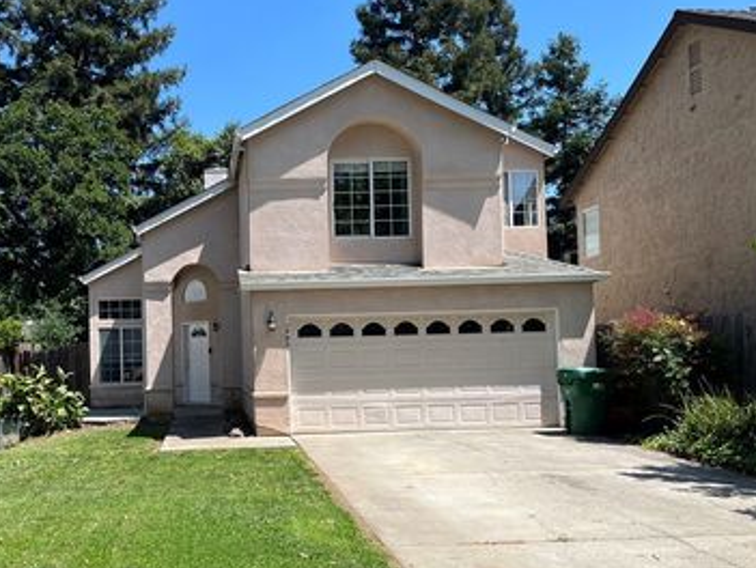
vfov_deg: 38.7
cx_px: 250
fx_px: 809
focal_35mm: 37
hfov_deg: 49.2
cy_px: 324
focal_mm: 5.1
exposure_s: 1/2179
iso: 50
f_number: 1.6
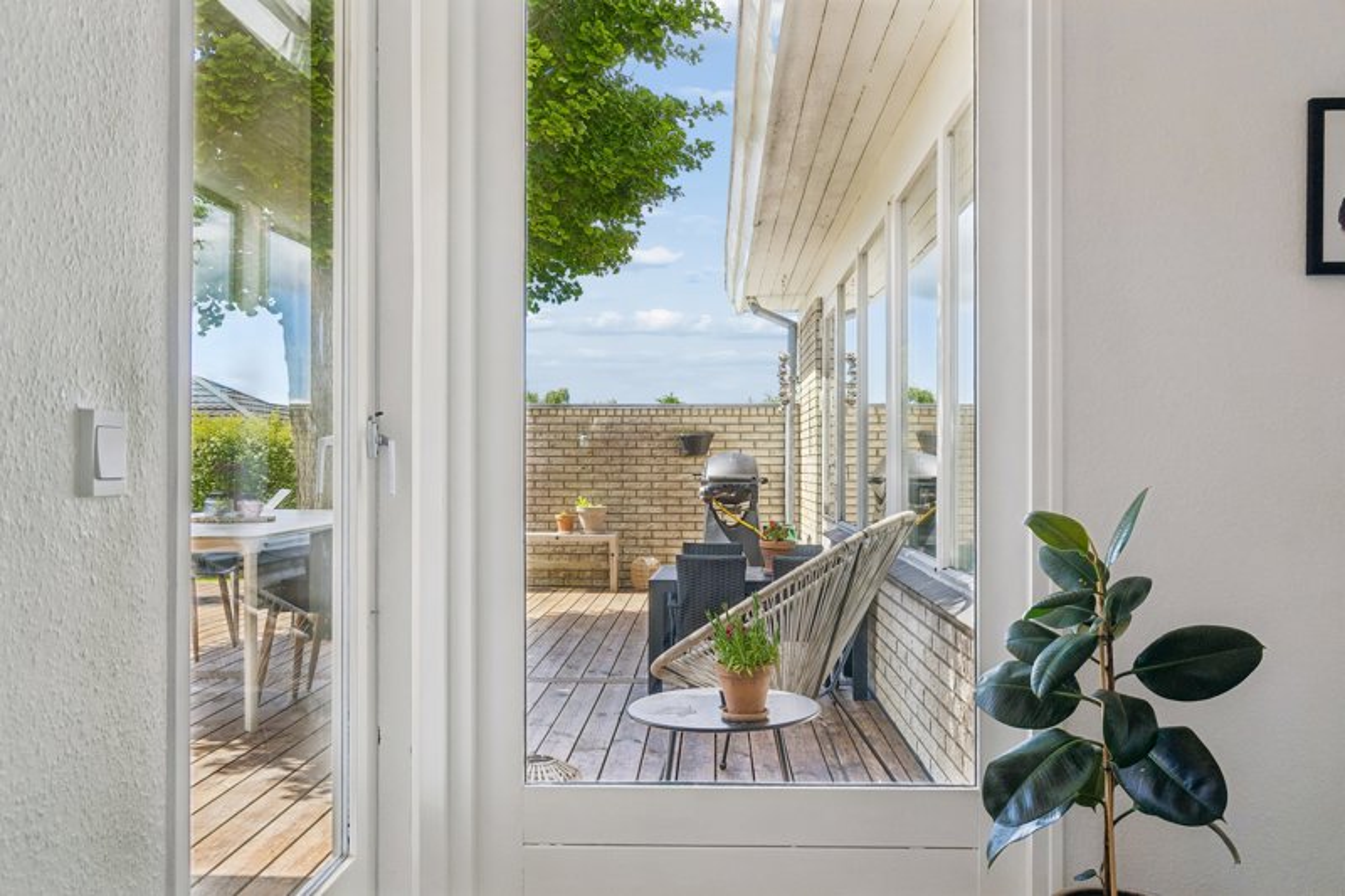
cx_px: 672
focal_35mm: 30
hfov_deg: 61.9
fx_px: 1121
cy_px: 448
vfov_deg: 43.6
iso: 200
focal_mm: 20
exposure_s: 1/125
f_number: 8
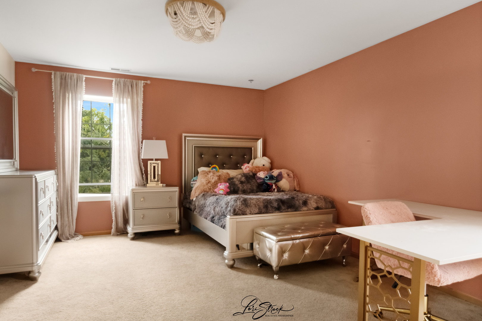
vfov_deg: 53.1
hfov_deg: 73.7
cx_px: 241
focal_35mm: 24
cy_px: 160
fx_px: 321
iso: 400
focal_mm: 16
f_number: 8
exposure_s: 1/80
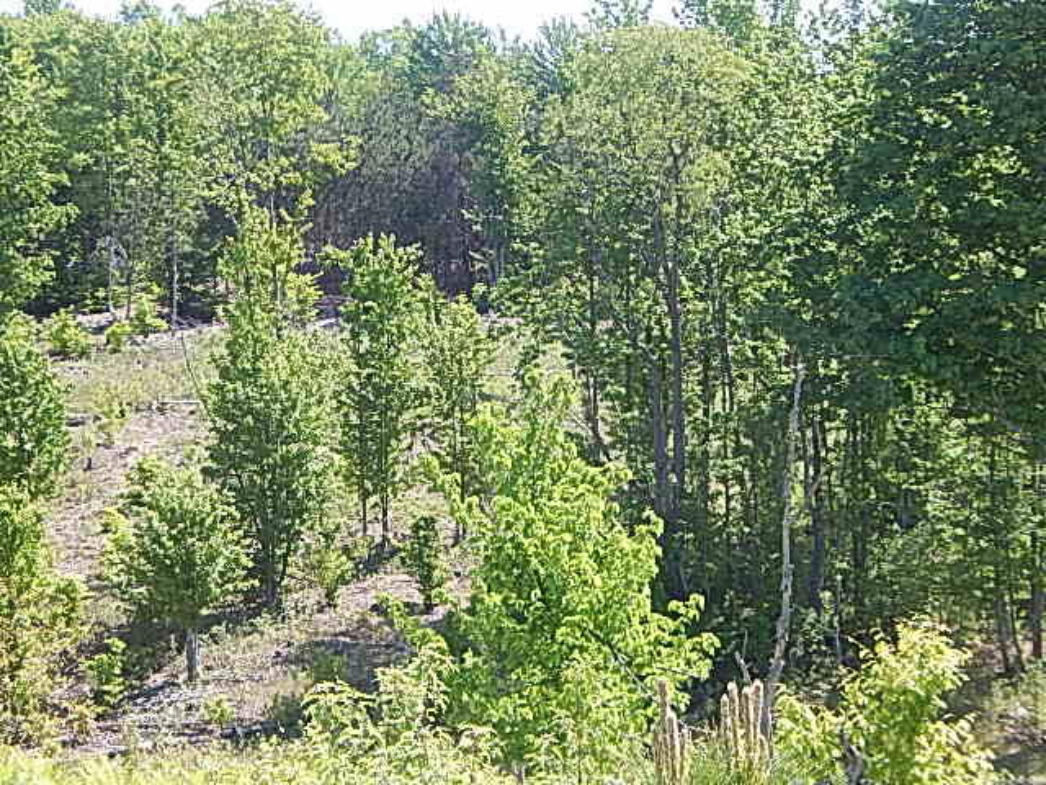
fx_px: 2810
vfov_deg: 15.9
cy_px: 392
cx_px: 523
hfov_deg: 21.1
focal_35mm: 93
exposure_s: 1/200
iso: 125
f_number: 4.4
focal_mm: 16.6
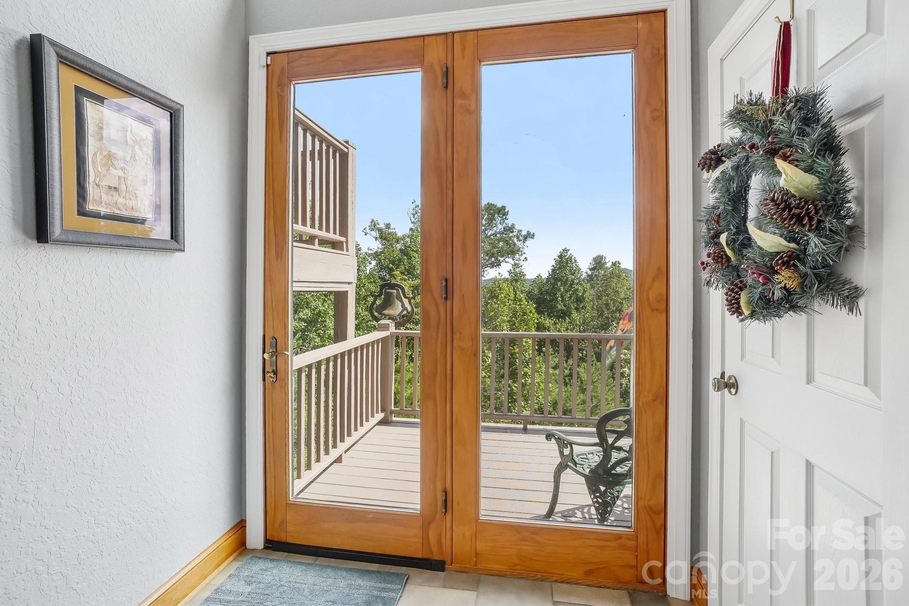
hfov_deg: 100.4
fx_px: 379
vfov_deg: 77.3
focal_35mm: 15
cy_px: 303
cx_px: 454
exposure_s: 1/40
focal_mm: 10
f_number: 8
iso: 100
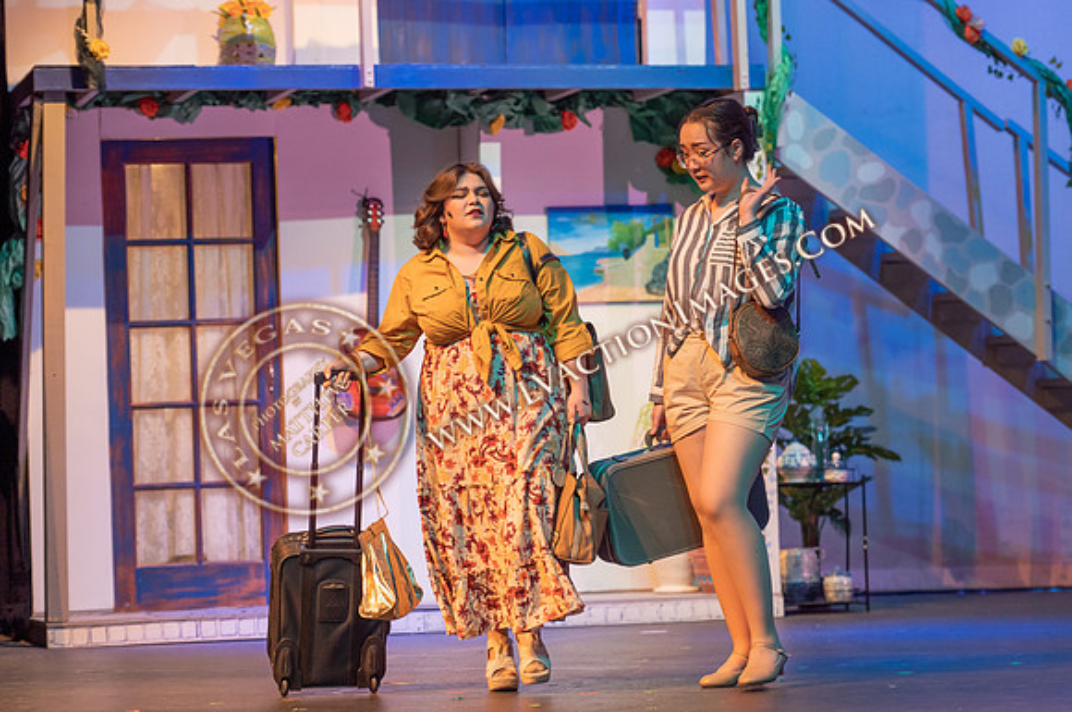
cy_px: 355
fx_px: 3626
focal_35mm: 122
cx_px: 555
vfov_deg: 11.2
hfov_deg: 16.8
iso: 900
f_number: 2.8
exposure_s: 1/250
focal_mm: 112
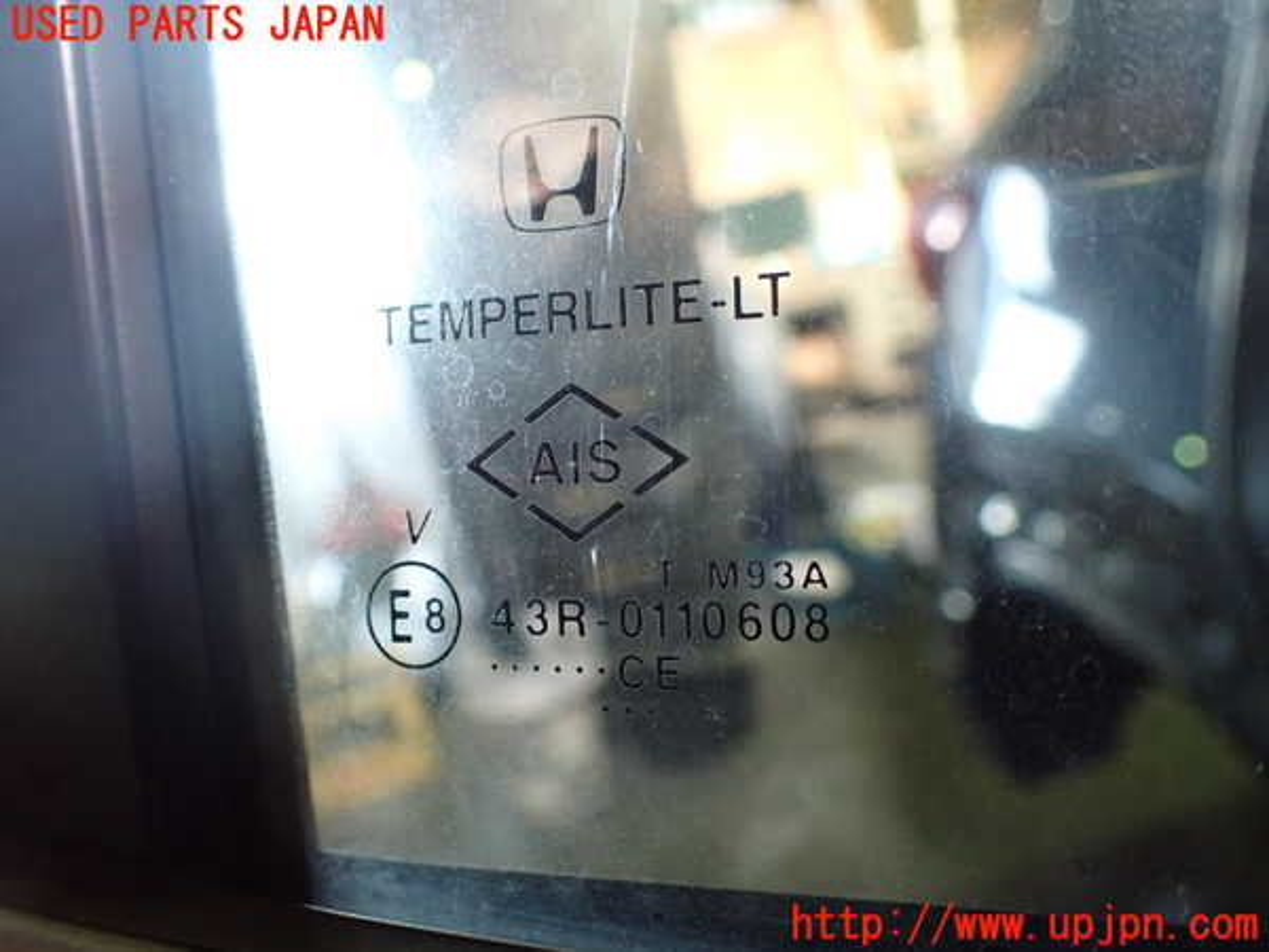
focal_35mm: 30
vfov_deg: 46.8
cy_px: 476
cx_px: 634
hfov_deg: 60.0
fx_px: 1100
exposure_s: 1/100
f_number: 2.3
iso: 800
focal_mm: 5.4
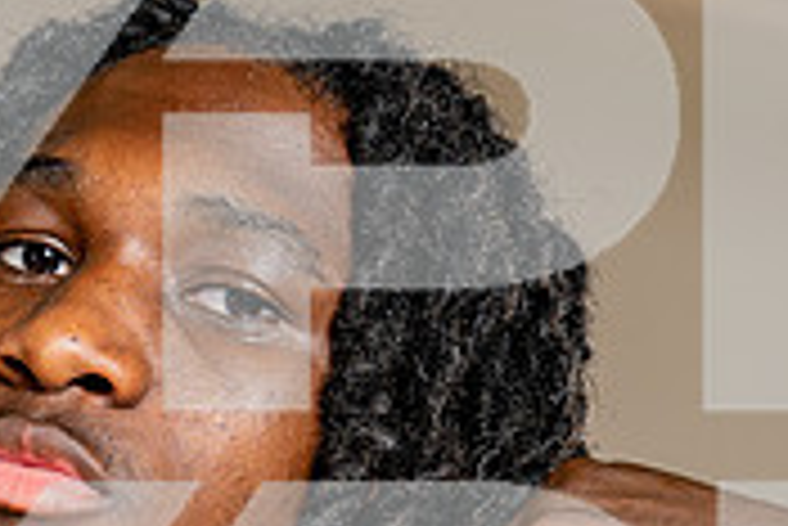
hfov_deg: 9.8
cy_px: 722
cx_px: 90
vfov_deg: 6.5
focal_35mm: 209
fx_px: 4578
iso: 250
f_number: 7.1
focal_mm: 63
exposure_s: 1/250
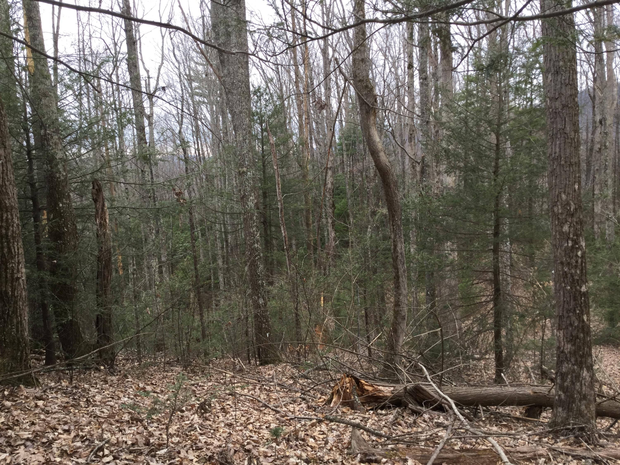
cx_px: 310
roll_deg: +1.5
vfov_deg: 45.4
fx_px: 555
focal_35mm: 31
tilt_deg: -8.8
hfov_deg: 58.4
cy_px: 232
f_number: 2.4
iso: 32
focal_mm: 3.3
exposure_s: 1/120
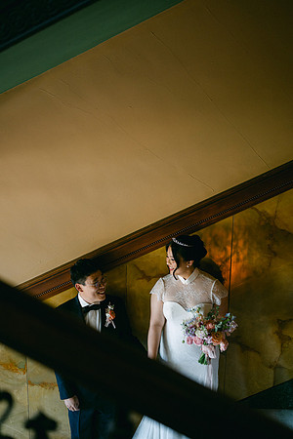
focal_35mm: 50
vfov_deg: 39.6
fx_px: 610
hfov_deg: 27.0
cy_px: 220
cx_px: 146
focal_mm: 50
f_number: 1.8
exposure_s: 1/125
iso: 500
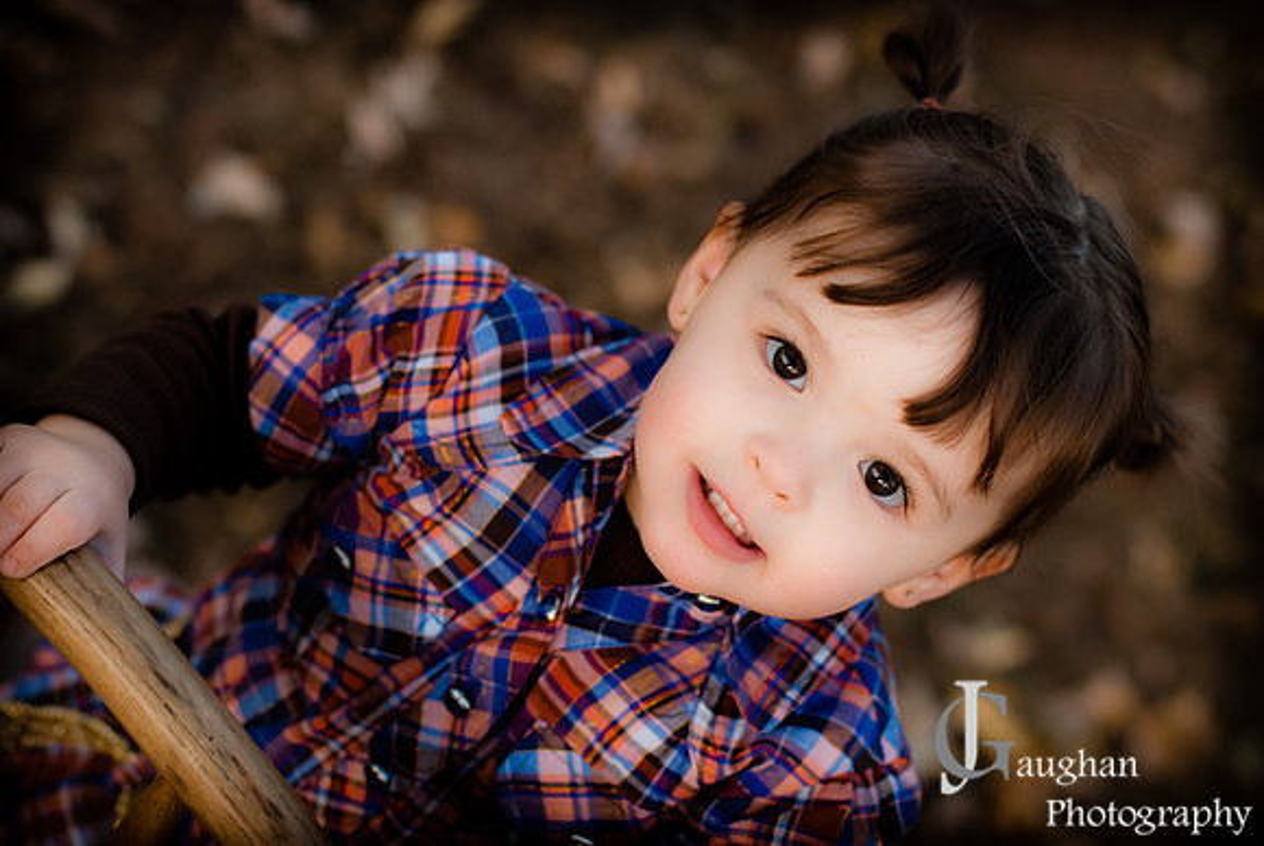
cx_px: 632
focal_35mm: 75
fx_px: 2636
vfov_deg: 18.2
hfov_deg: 27.0
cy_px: 423
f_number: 2.8
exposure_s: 1/200
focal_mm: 50
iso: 400
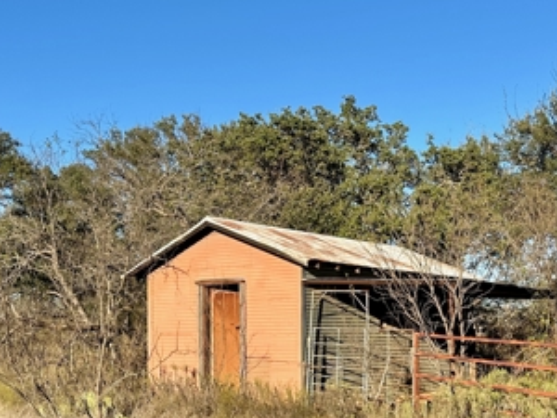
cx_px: 266
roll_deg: +0.5
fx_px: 515
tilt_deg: +0.1
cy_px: 273
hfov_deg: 56.8
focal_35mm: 32
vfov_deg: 43.6
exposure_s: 1/2525
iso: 80
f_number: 1.78
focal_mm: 6.86
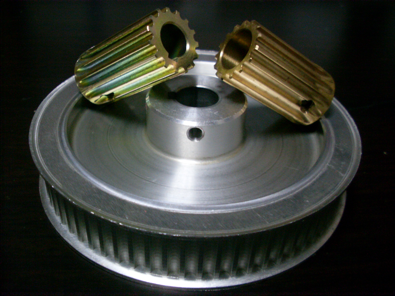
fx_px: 434
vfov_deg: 37.7
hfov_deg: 49.0
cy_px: 148
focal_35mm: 38
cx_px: 198
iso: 200
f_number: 3
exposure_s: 1/10
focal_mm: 6.3
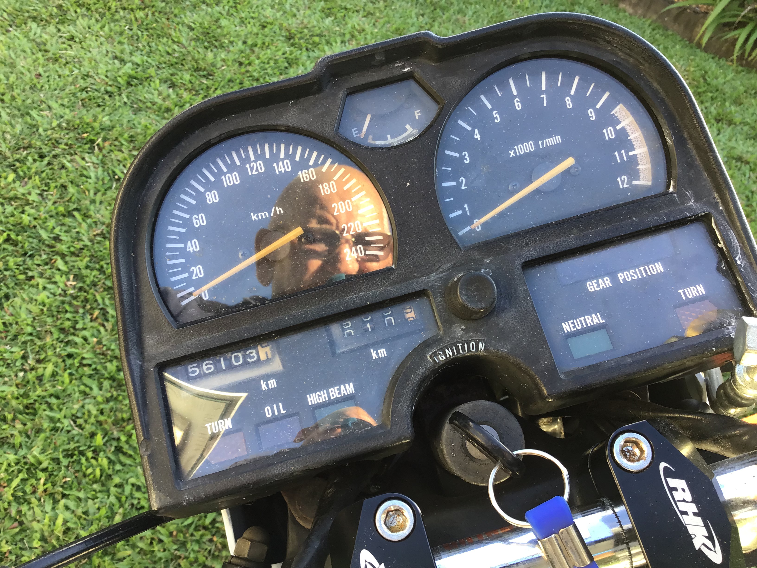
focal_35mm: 31
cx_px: 378
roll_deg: -15.2
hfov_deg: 58.4
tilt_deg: -41.3
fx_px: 678
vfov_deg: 45.4
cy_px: 284
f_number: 2.4
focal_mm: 3.3
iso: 32
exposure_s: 1/50
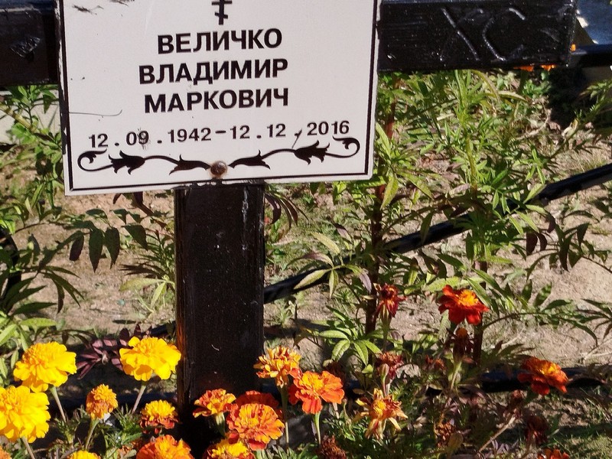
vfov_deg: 45.4
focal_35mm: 31
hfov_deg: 58.4
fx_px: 548
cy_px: 230
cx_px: 306
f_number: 1.7
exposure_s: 1/775
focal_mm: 5.31
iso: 50
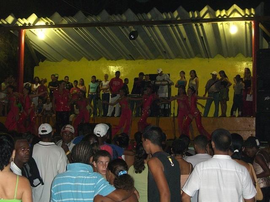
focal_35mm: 68
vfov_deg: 21.6
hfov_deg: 28.6
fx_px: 530
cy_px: 101
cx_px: 135
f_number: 4
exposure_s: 1/60
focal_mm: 14.2
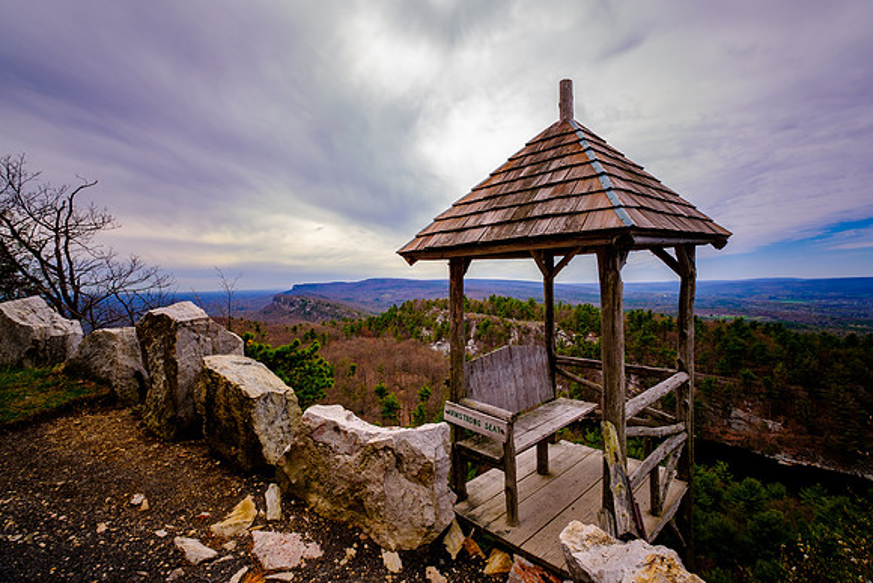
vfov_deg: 74.3
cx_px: 440
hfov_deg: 97.3
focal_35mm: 16
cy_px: 277
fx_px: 384
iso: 200
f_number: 8
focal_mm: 10
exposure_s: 10
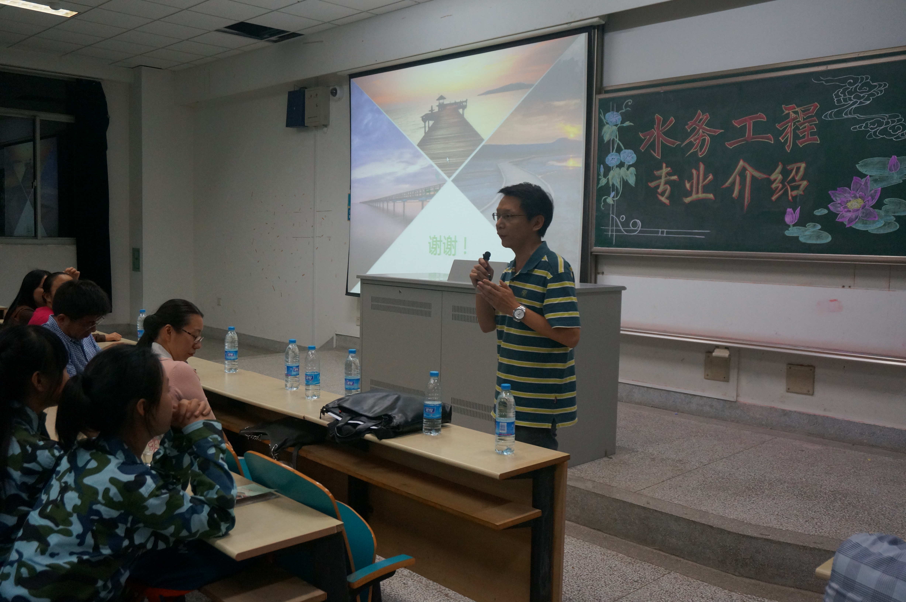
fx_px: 830
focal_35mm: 33
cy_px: 301
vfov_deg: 39.9
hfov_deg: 57.3
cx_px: 453
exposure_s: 1/160
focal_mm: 22
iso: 1250
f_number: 4
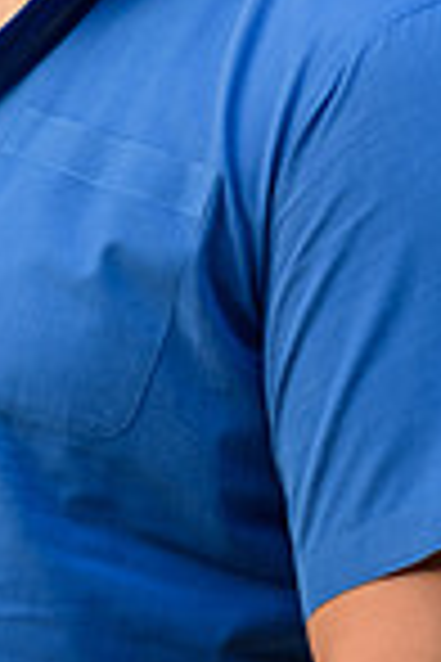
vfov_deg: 5.0
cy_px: -54
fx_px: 7607
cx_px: 117
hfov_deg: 3.3
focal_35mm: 414
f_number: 2
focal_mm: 135
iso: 200
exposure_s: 1/250
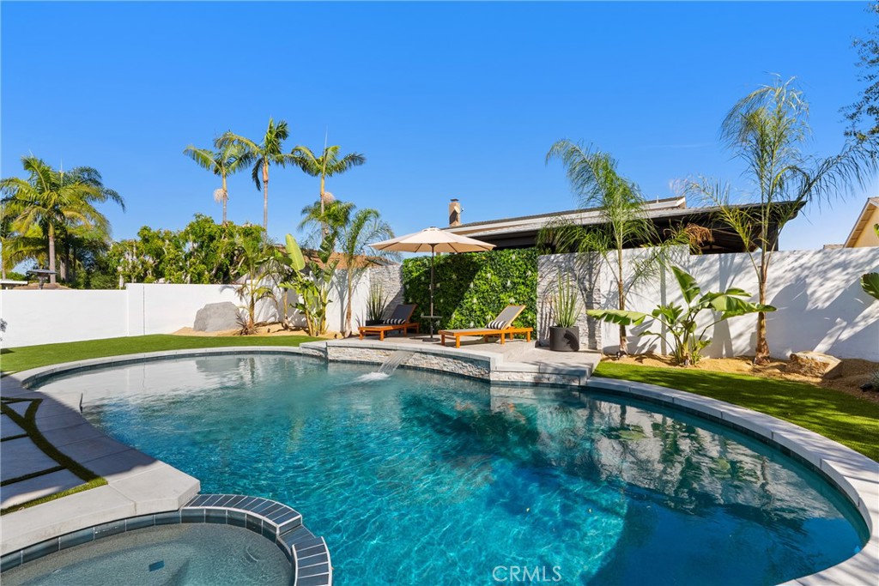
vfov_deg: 73.8
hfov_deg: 96.7
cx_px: 440
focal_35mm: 16
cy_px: 293
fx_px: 391
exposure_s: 1/640
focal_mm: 16
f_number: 9
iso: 320
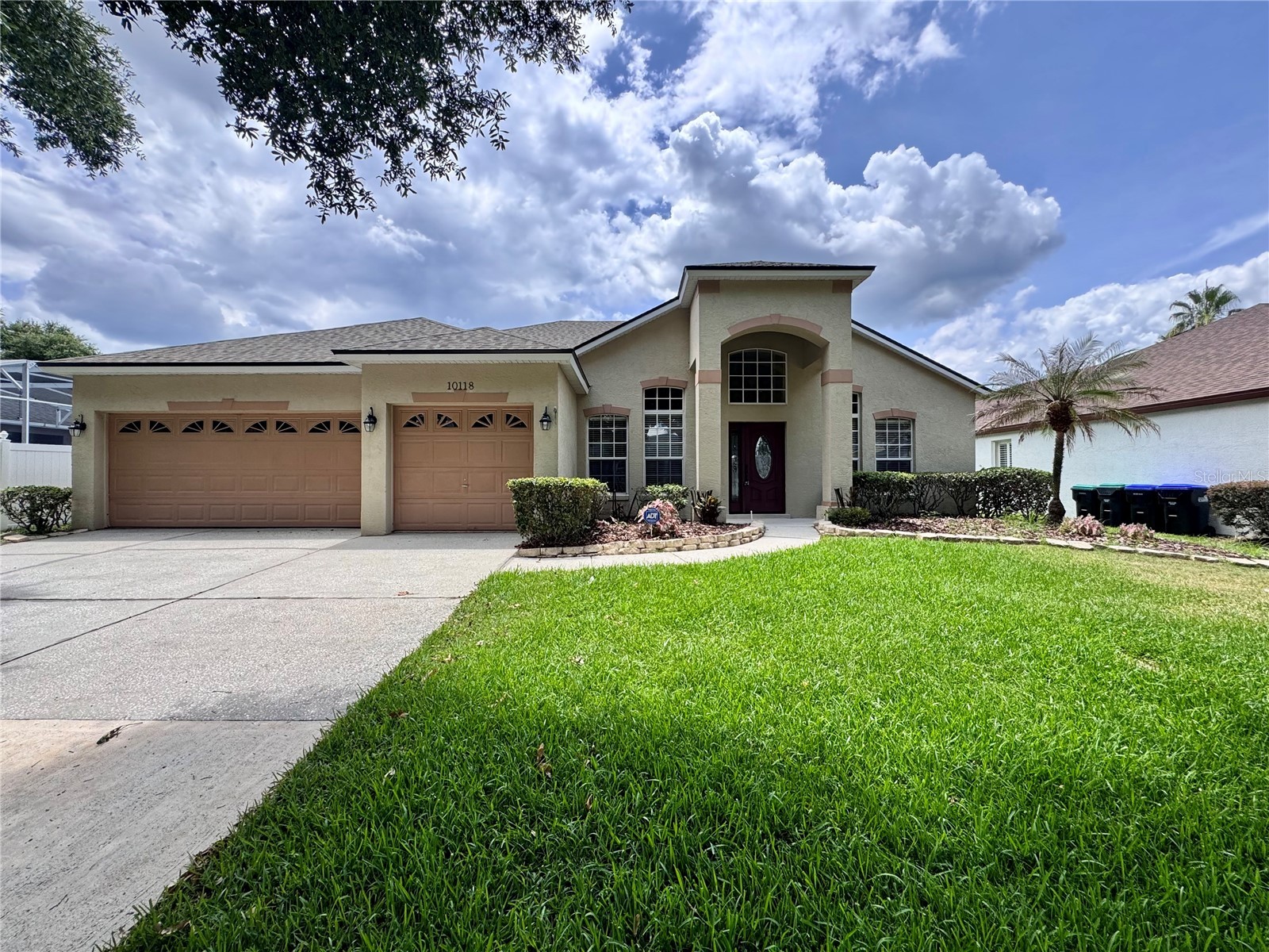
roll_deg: +0.2
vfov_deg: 85.7
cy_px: 476
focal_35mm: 14
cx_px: 634
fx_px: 513
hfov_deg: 102.1
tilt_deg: +0.4
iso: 40
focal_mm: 2.22
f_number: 2.2
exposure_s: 1/812
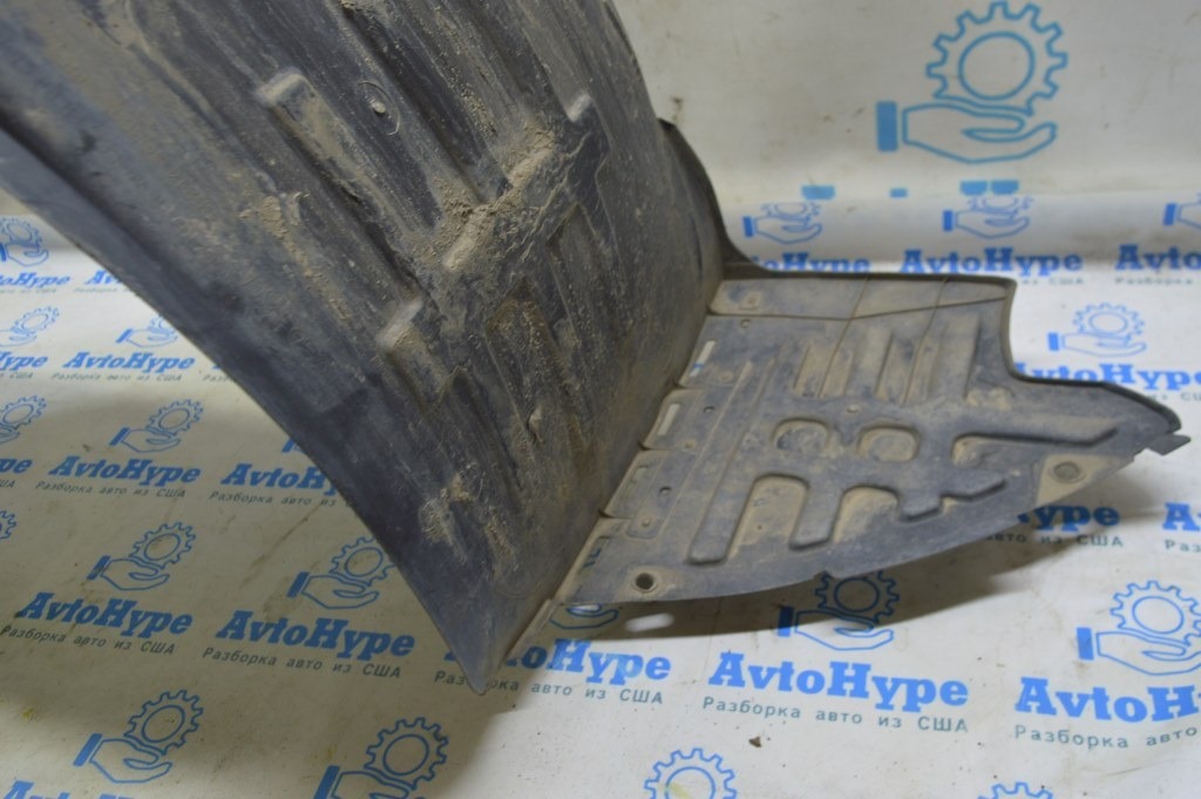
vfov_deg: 39.9
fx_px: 1100
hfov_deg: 57.3
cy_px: 400
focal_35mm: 33
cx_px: 600
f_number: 5.6
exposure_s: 1/20
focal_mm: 22
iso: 400
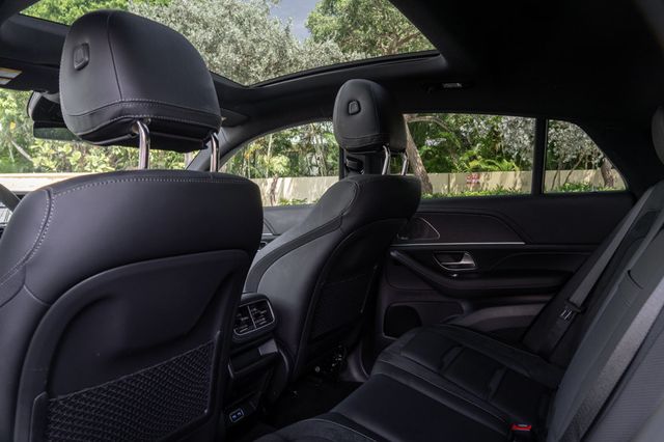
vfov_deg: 53.1
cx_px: 332
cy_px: 221
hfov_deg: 73.8
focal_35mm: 24
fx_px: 442
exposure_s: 1/30
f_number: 8
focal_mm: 24
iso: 640
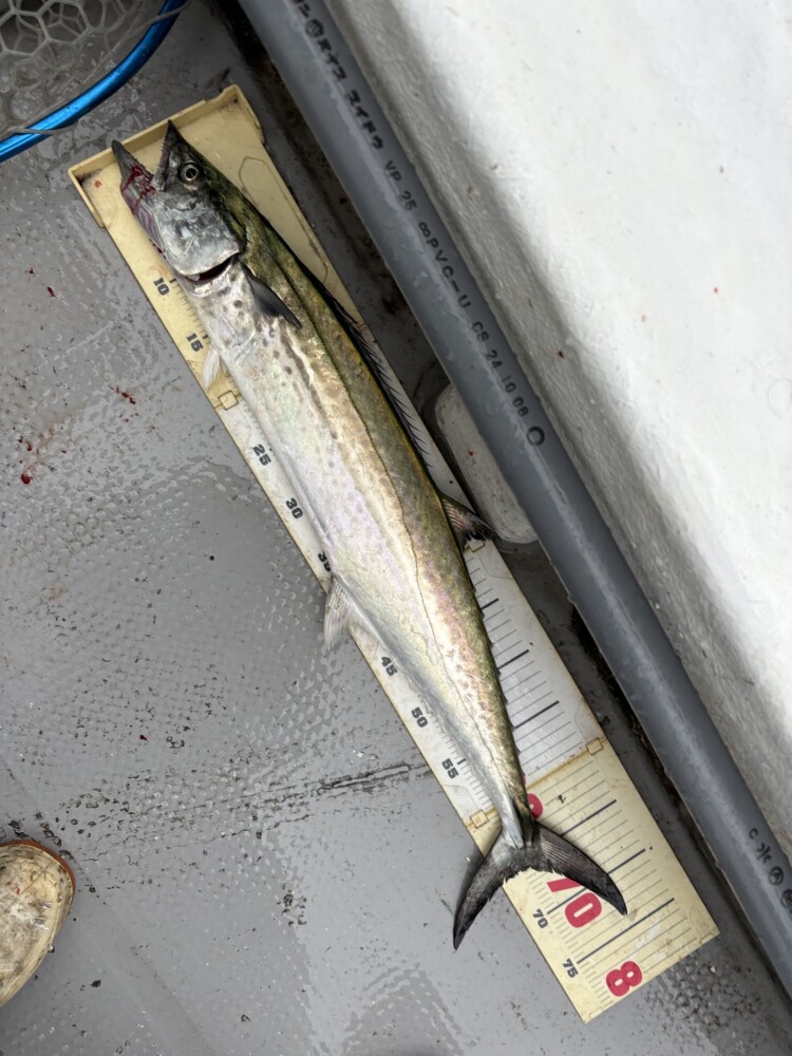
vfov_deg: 67.3
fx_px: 793
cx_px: 396
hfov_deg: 53.1
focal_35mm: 26
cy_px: 528
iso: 40
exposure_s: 1/122
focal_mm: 5.96
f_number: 1.6
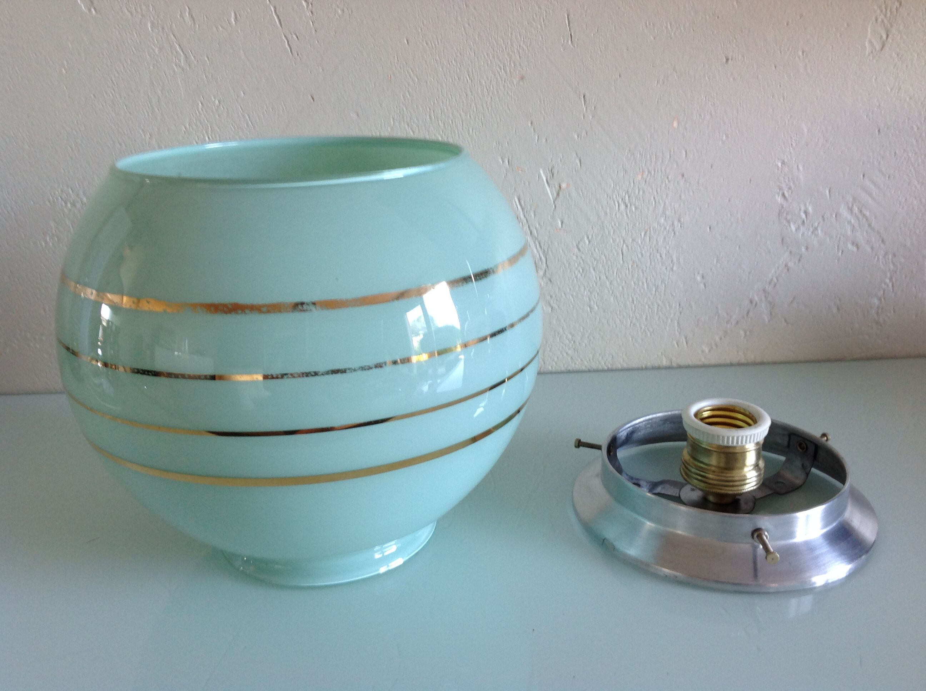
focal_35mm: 35
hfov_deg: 52.7
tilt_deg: -19.9
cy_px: 346
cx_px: 463
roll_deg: +1.0
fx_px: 935
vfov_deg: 40.6
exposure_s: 1/15
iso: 64
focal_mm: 4.28
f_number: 2.4
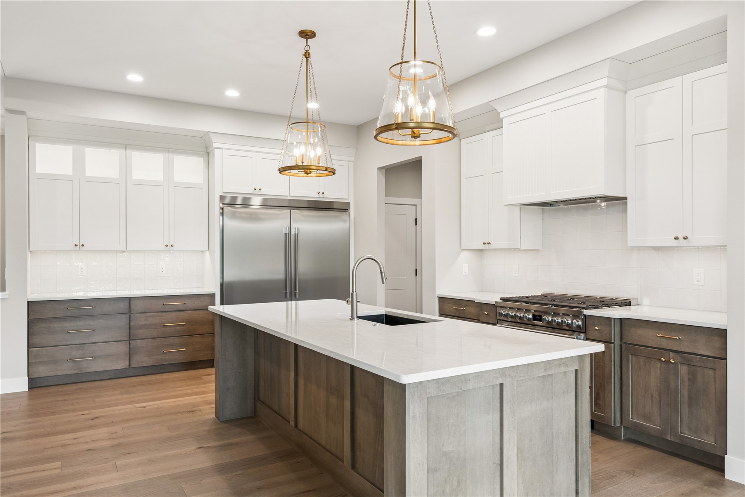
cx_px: 372
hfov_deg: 73.7
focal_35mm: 24
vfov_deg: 53.1
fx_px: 497
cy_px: 248
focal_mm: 24
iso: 400
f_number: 9
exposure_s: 1/20
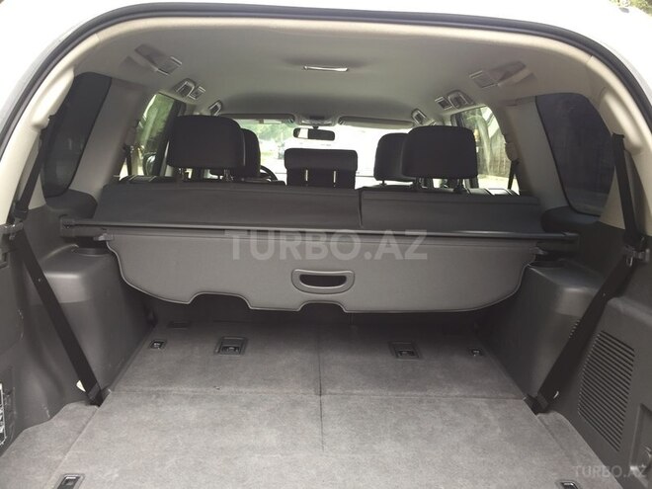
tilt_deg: -11.3
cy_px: 244
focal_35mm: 29
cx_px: 326
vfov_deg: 48.2
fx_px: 546
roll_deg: -1.5
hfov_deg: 61.7
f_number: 2.2
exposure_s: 1/50
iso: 32
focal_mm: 4.15
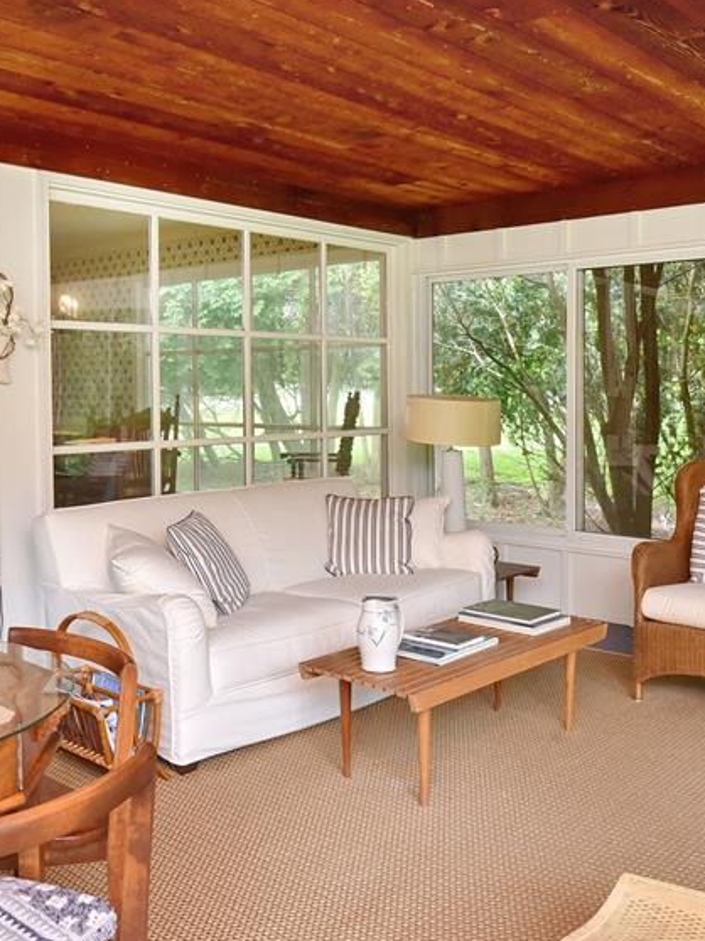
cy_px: 446
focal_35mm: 30
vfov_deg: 60.0
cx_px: 339
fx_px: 815
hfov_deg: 46.8
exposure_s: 1/60
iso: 1250
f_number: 11
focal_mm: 17
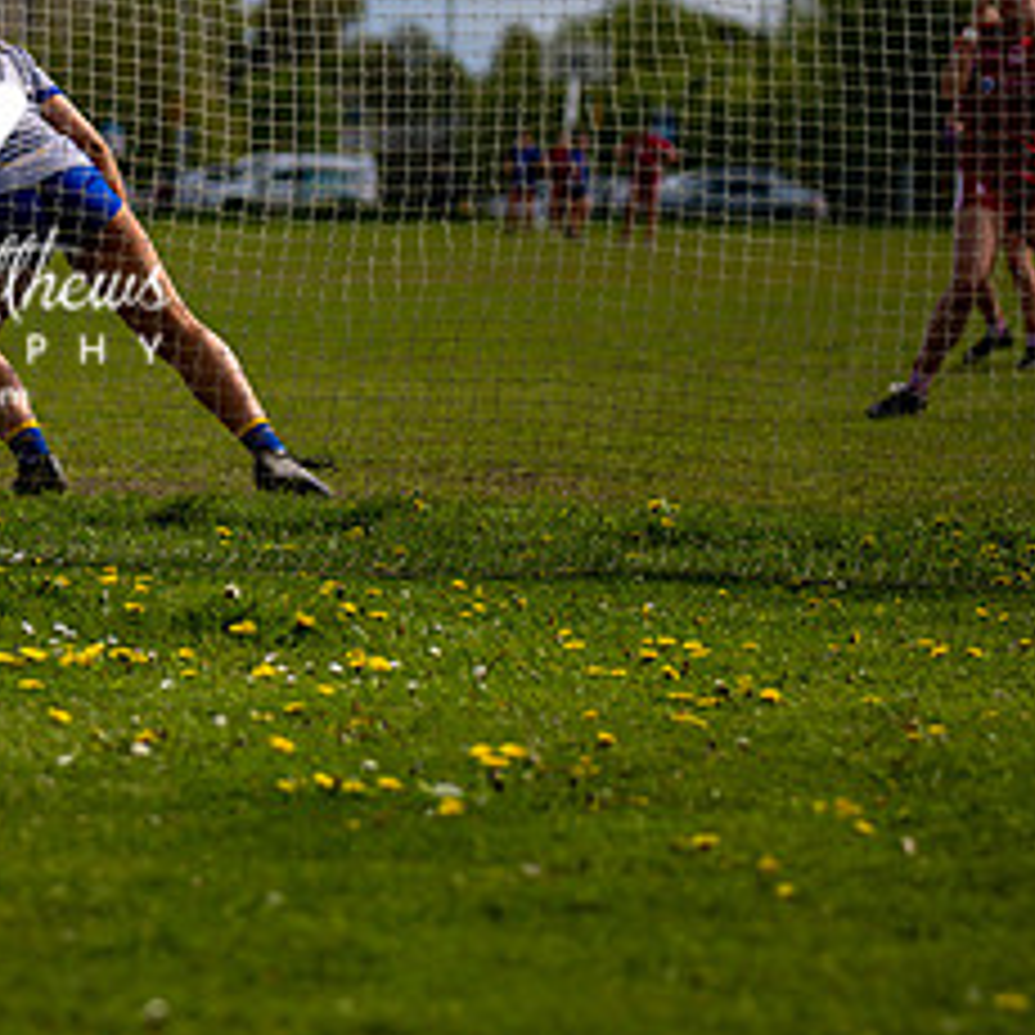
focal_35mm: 257
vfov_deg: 6.8
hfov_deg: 6.8
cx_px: -135
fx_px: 8694
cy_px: 209
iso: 140
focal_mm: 120
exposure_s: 1/6400
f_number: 2.8
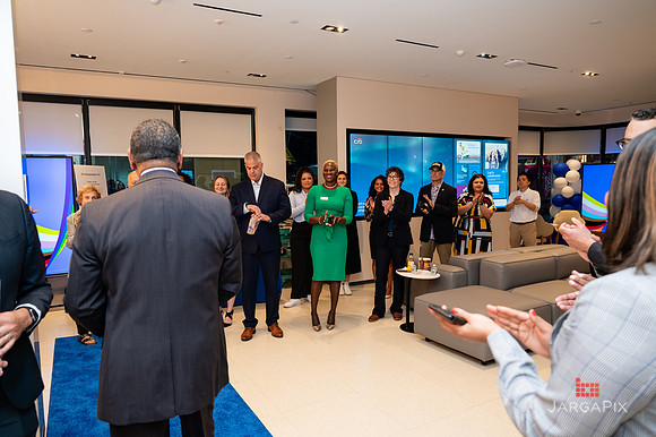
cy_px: 218
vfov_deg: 51.8
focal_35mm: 25
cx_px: 328
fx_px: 450
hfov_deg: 72.2
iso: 400
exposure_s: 1/160
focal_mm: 24
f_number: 4
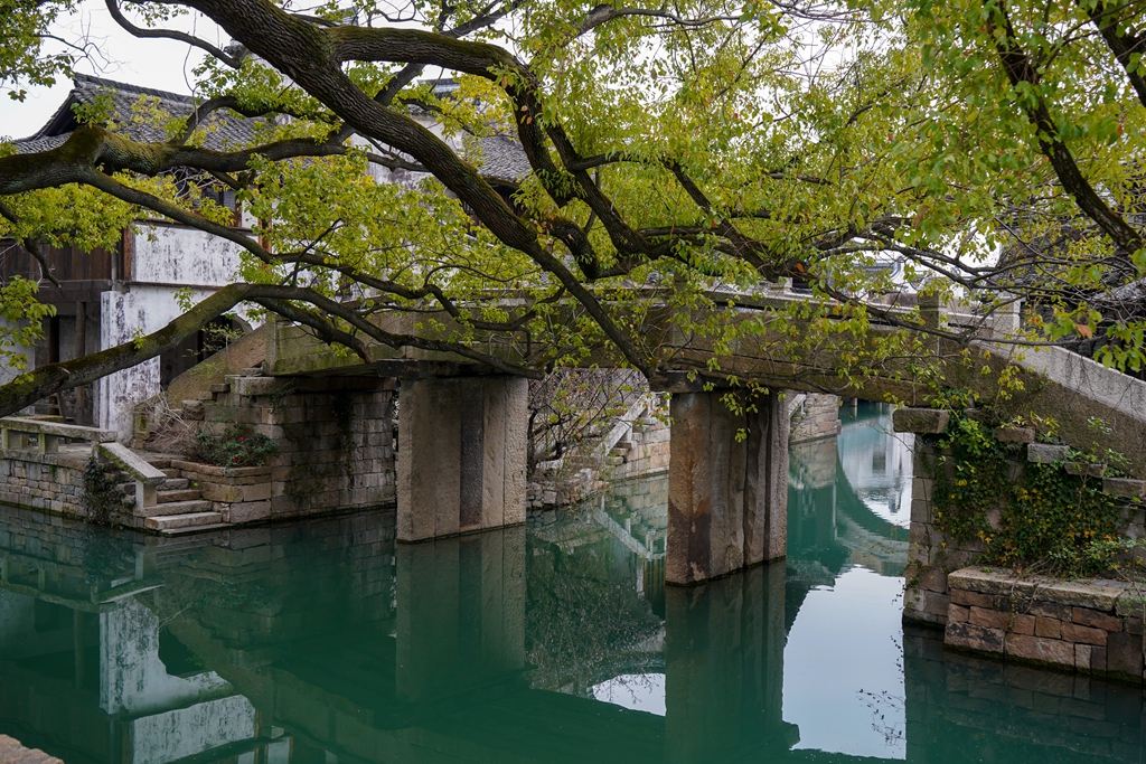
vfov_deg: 36.9
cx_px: 573
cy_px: 382
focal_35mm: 36
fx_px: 1146
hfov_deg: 53.1
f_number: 5.6
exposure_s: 1/100
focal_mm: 36
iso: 200
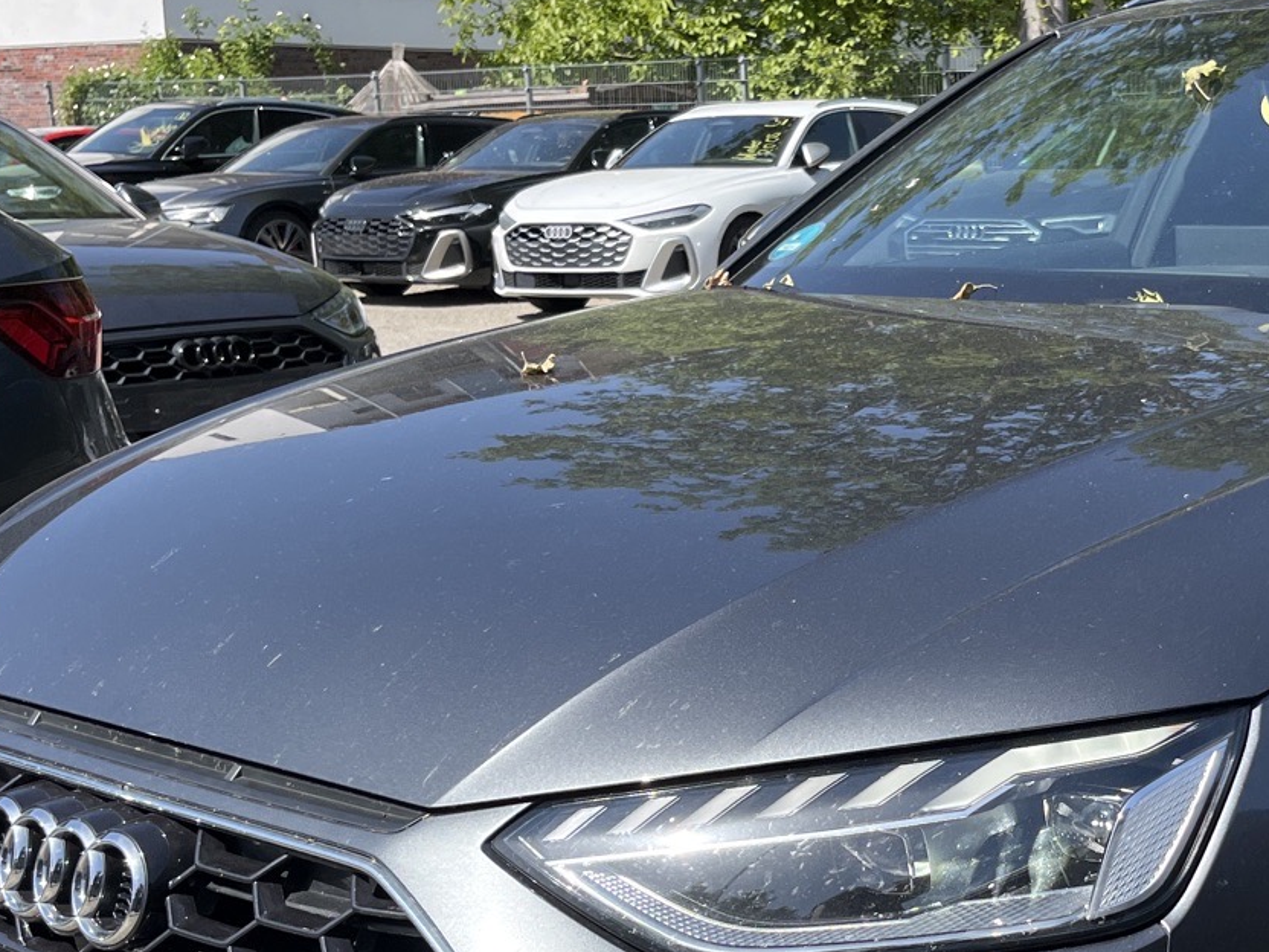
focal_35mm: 60
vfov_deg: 24.1
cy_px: 735
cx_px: 1030
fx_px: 2200
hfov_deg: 31.3
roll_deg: +0.3
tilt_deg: -12.8
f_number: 1.6
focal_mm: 5.1
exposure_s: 1/1957
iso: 50
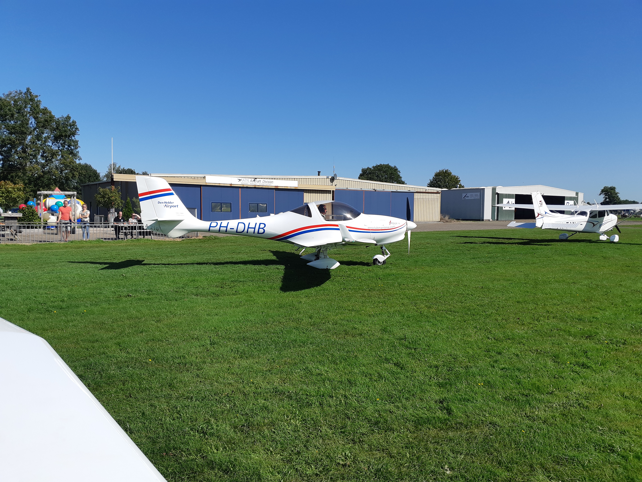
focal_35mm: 26
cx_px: 321
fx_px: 482
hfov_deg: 67.3
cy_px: 241
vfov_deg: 53.1
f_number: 1.7
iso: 40
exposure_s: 1/2660
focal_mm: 3.93
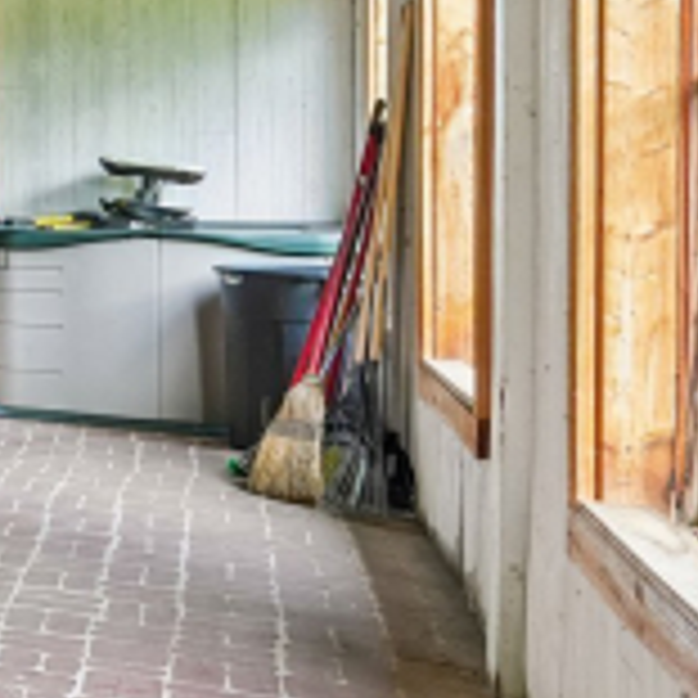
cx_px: -811
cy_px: 198
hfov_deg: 16.8
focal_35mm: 66
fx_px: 1506
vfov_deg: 25.9
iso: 1000
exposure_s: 1/30
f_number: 8
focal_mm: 16
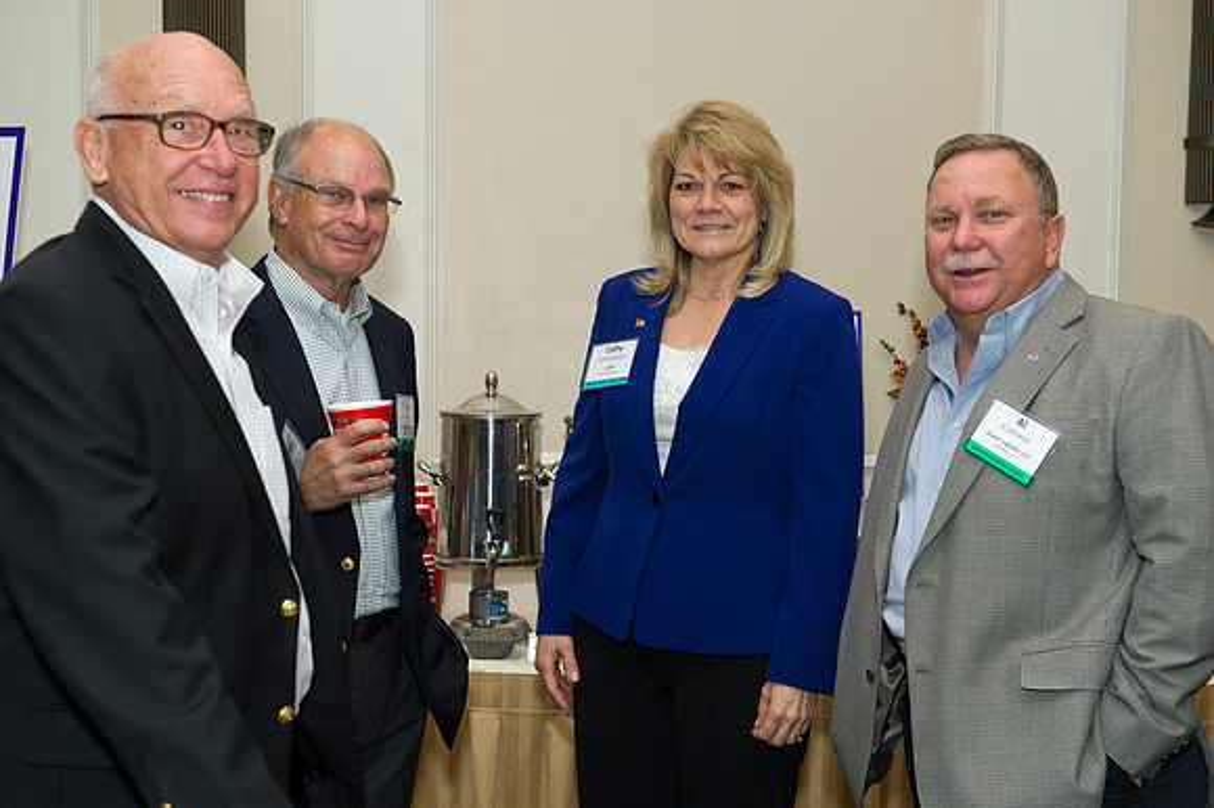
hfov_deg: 35.7
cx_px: 607
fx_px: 1887
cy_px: 404
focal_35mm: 56
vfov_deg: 24.2
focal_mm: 56
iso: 800
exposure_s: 1/200
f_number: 5.6
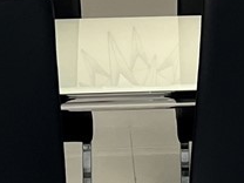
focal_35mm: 200
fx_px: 1410
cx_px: 202
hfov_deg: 9.9
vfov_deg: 7.1
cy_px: -212
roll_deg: +0.6
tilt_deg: -1.3
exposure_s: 1/120
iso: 80
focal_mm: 5.1
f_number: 1.6
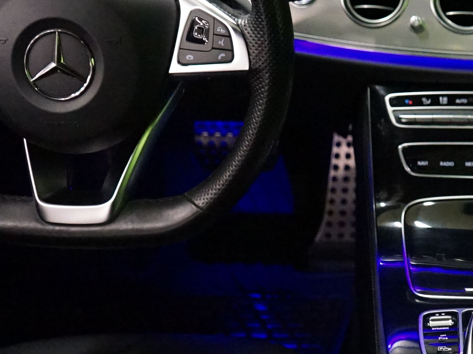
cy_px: 198
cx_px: 501
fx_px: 1134
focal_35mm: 83
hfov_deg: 22.4
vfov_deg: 17.8
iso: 6400
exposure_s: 1/50
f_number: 3.5
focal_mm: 28
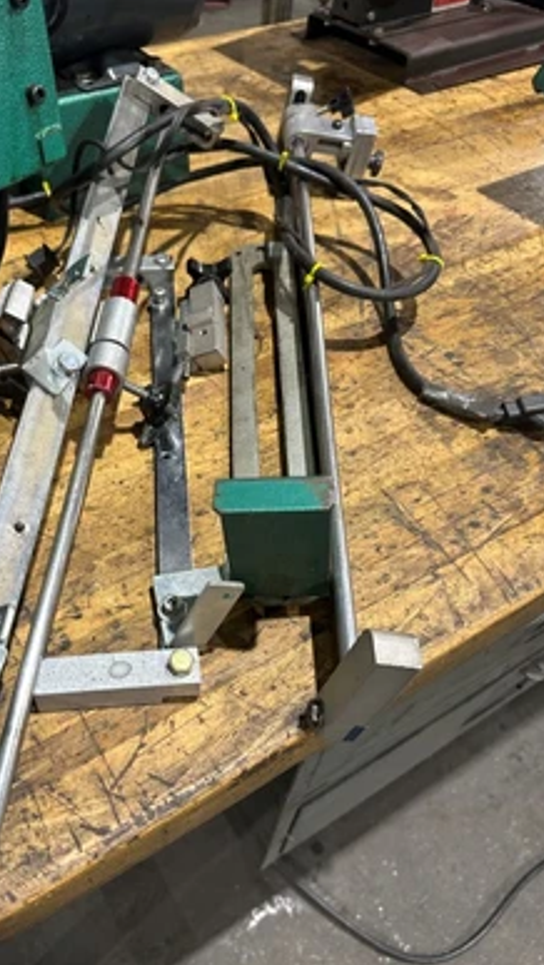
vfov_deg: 69.8
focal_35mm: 27
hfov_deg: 42.5
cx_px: 190
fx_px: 692
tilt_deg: -49.8
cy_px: 494
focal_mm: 6.86
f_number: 1.78
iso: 320
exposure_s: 1/60
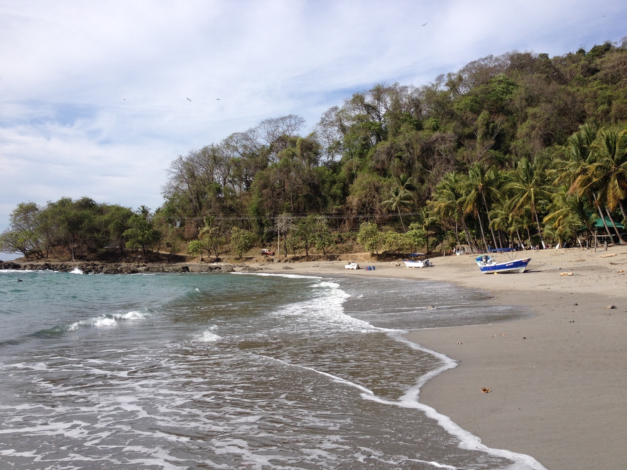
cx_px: 314
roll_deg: -0.3
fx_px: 634
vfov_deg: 40.7
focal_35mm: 35
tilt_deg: -1.3
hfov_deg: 52.6
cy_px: 235
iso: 50
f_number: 2.4
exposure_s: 1/2045
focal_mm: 4.28
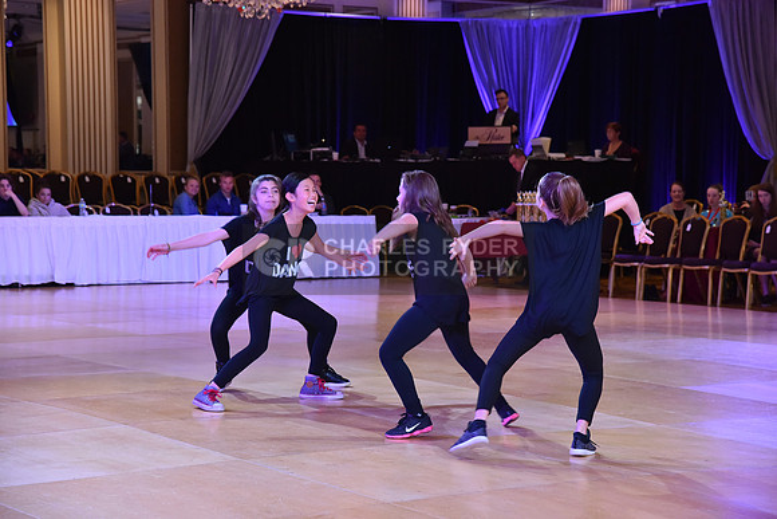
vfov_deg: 16.1
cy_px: 260
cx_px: 388
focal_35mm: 85
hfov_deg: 23.9
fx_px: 1835
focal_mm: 85
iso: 1600
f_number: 5
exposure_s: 1/250
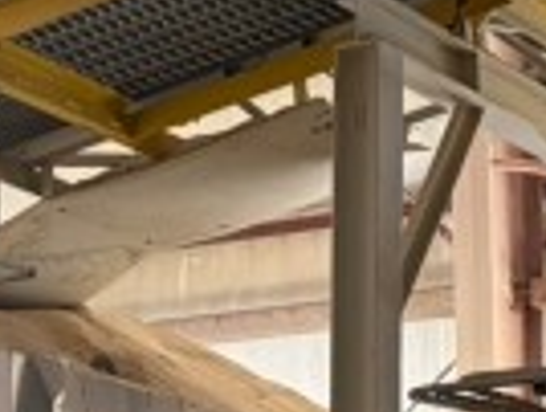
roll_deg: -0.8
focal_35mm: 179
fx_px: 2828
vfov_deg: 8.3
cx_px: 159
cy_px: 469
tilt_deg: +8.9
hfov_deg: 11.0
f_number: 1.78
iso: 400
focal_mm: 6.76
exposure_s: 1/60
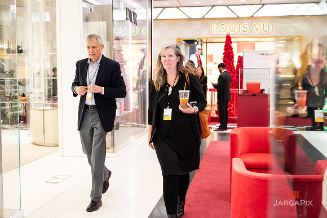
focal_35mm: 47
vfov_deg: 28.4
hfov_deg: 41.6
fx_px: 430
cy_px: 106
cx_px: 159
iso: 1600
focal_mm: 46
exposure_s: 1/160
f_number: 3.2
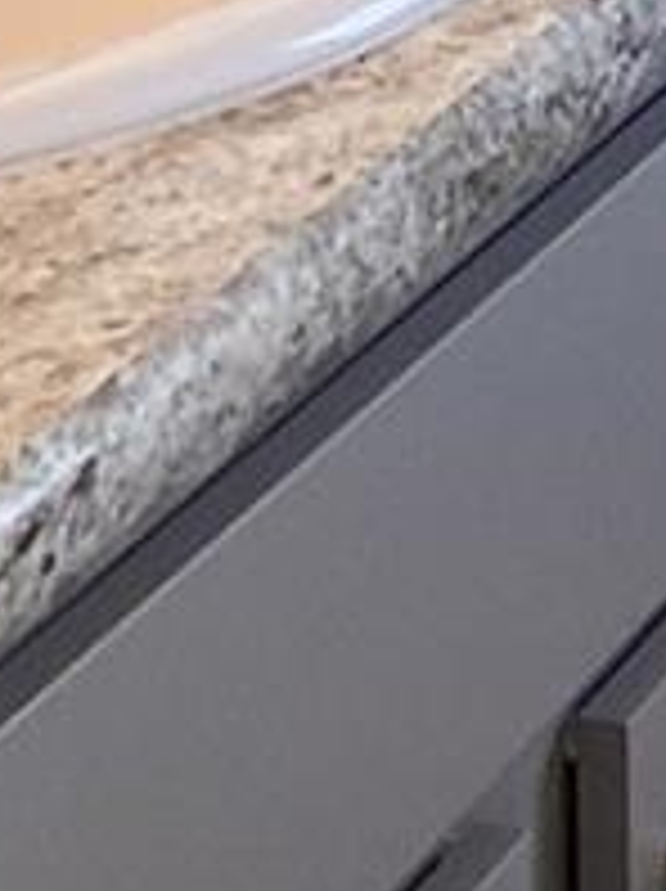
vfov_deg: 9.3
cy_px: -1296
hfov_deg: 7.4
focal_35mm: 188
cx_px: 1598
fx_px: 4833
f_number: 2.4
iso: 80
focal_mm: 3.3
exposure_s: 1/60
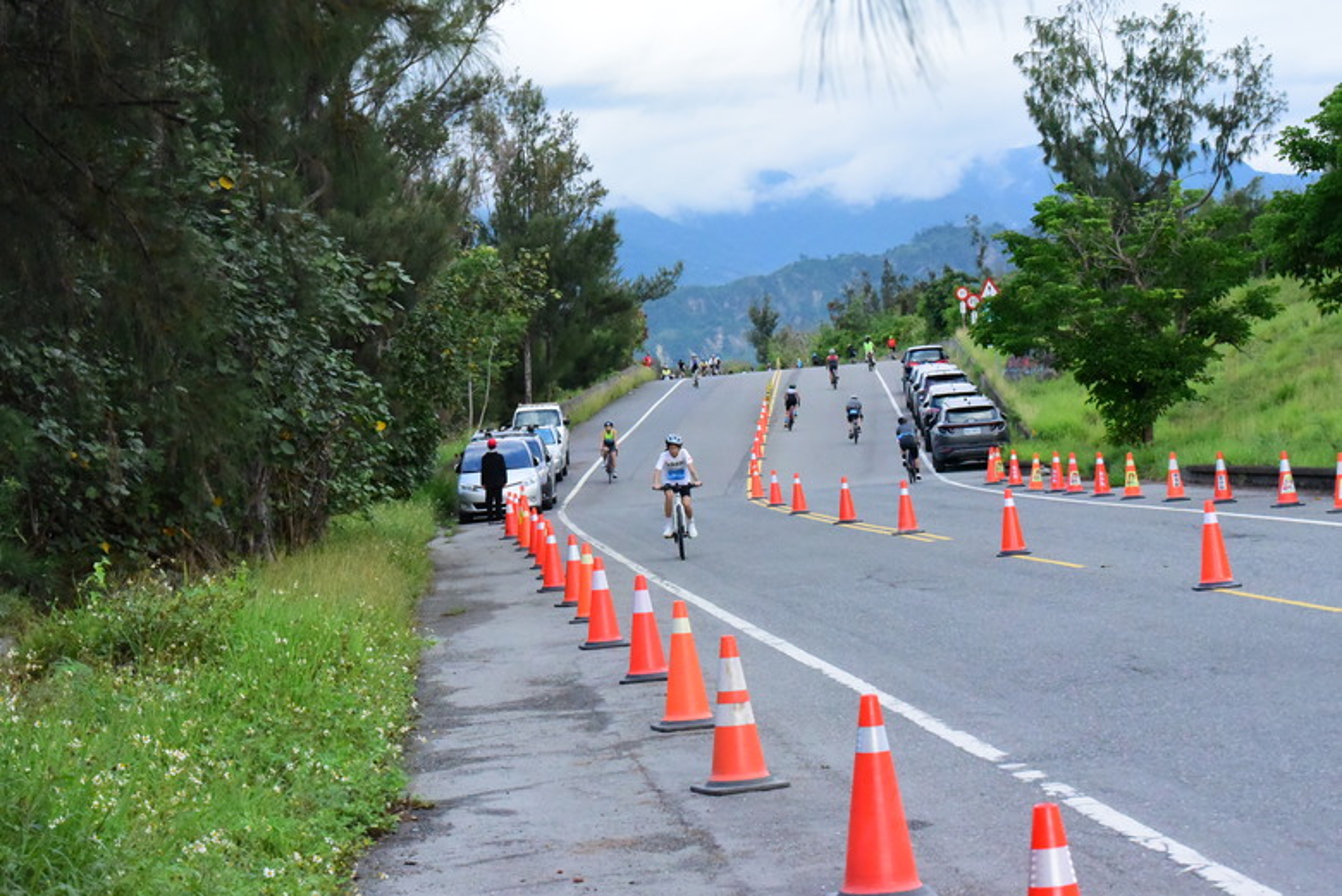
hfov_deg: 20.8
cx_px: 671
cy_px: 448
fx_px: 3655
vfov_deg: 14.0
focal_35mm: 98
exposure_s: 1/2500
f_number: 13
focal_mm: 98
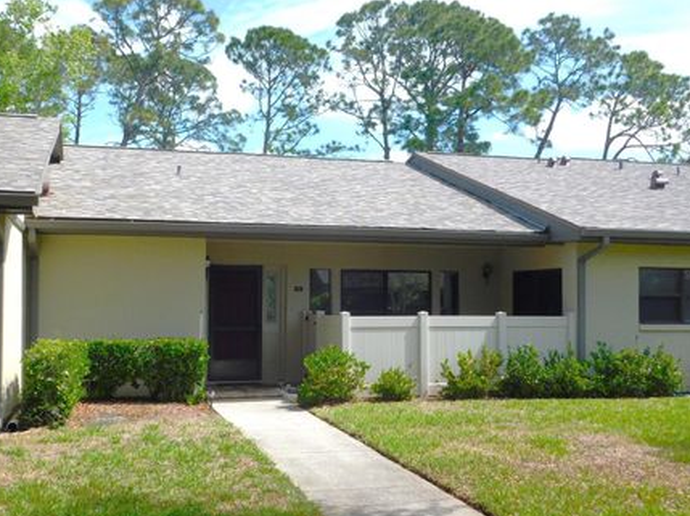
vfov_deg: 34.3
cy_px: 274
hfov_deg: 44.8
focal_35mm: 42
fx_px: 836
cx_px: 330
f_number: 3.5
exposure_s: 1/800
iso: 125
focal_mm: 6.3
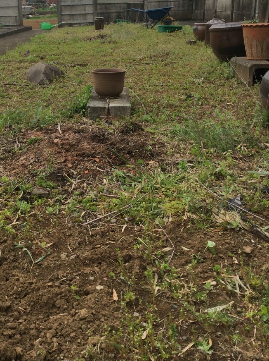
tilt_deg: -15.4
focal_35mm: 44
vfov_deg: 42.5
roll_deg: +2.0
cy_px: 125
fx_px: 457
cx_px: 90
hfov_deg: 32.5
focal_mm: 3.3
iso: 32
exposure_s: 1/643
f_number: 2.4
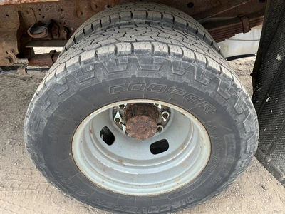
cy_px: 107
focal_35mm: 28
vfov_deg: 49.7
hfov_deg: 63.4
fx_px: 231
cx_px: 142
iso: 20
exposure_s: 1/124
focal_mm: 3
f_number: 1.8
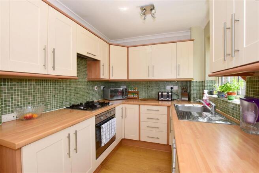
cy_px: 86
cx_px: 130
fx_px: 108
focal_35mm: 15
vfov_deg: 77.3
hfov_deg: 100.4
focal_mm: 10
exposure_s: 1/200
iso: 400
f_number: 11
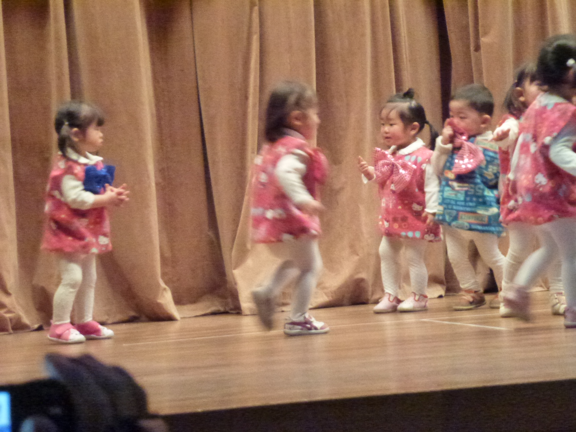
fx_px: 2180
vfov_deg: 11.3
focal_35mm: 131
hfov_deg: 15.1
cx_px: 288
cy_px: 216
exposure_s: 1/40
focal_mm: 23.4
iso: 1600
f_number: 5.2
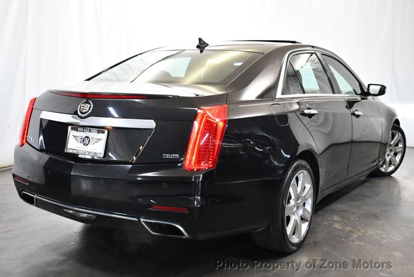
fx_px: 506
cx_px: 207
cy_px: 138
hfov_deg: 44.5
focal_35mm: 44
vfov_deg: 30.6
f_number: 3.8
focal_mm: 22
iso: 1600
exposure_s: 1/125
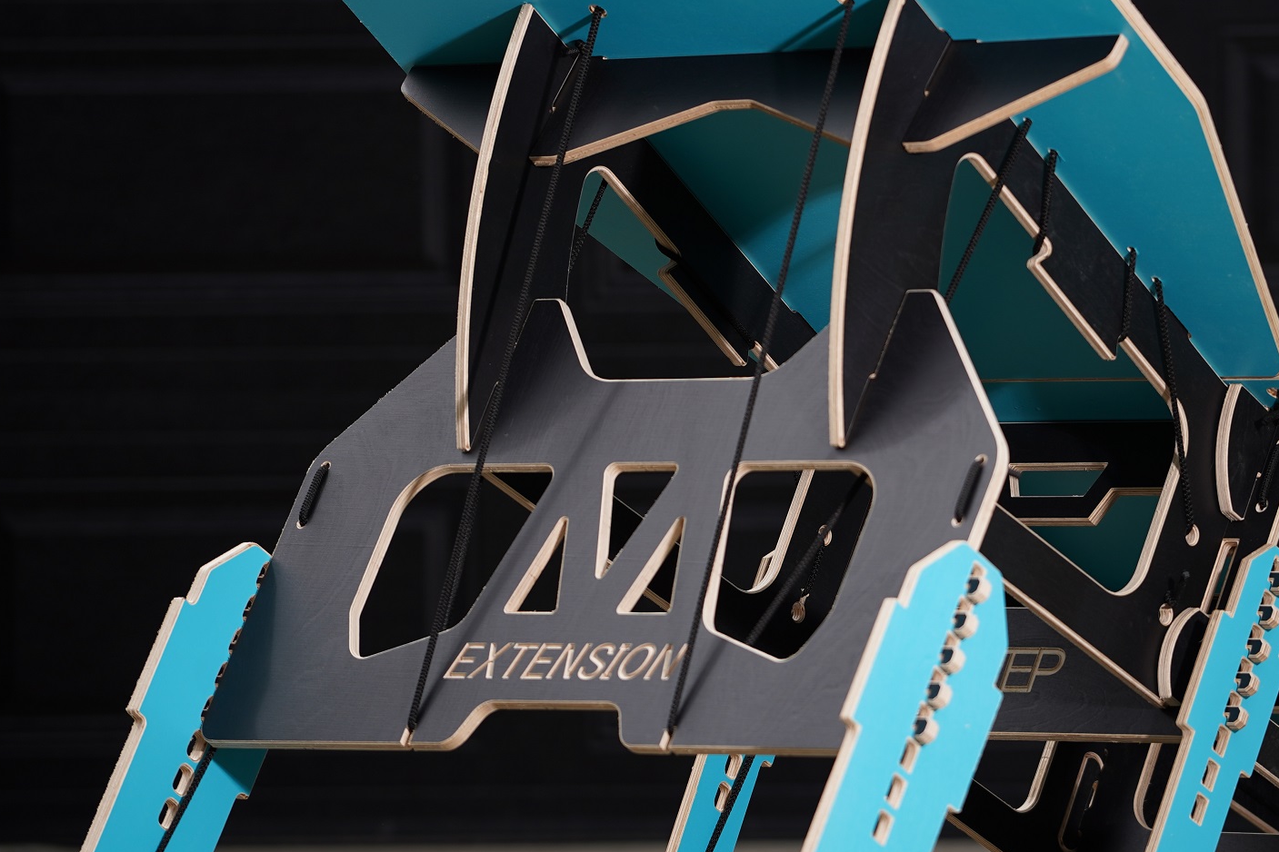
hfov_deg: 7.7
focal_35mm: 266
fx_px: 9450
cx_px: 922
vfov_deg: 5.2
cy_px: 427
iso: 100
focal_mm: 164
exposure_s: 1/1250
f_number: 4
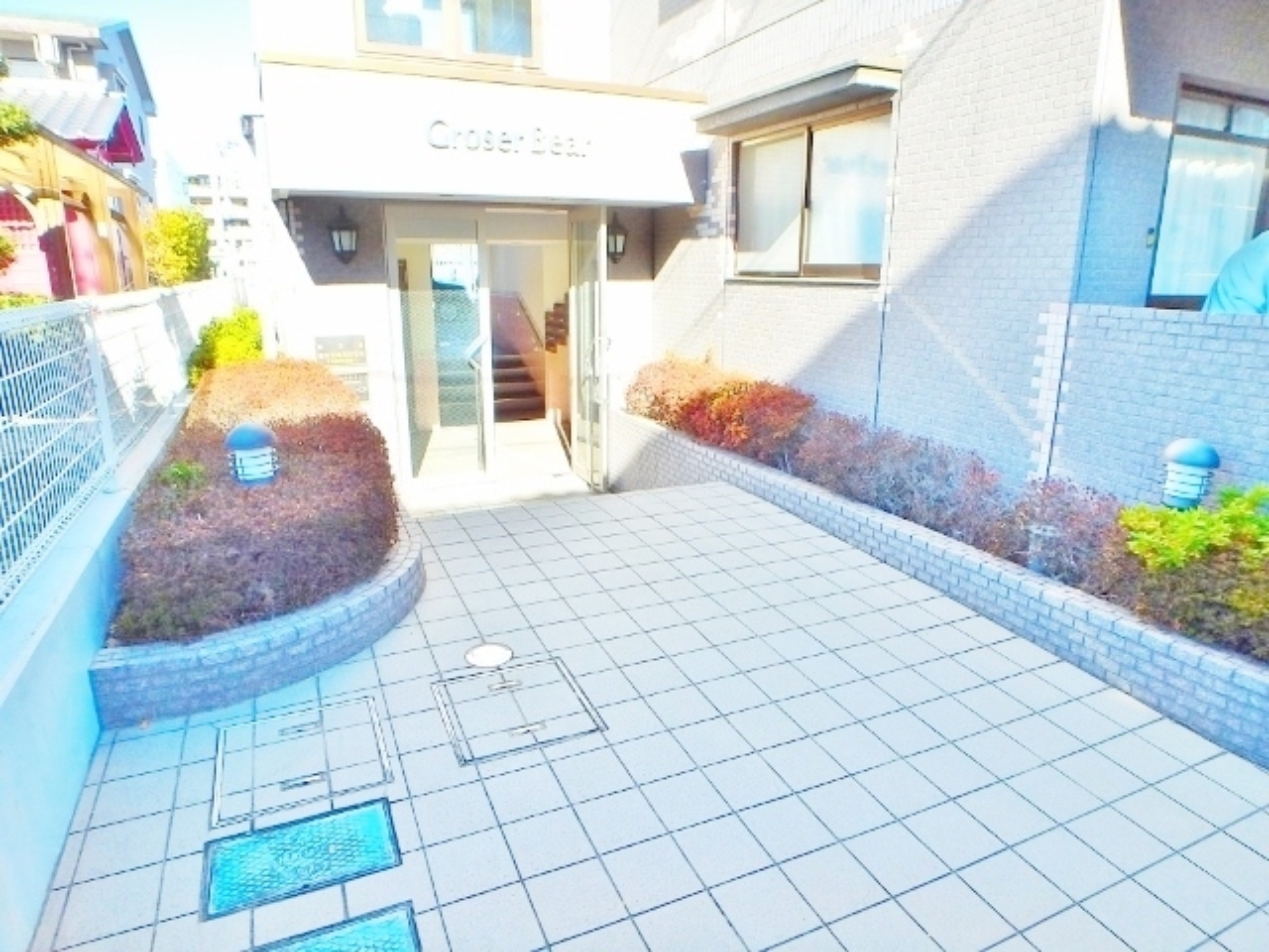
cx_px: 634
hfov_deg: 79.0
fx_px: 770
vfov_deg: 63.4
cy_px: 476
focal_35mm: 21
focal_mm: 3.7
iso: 125
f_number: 3.5
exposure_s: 1/250
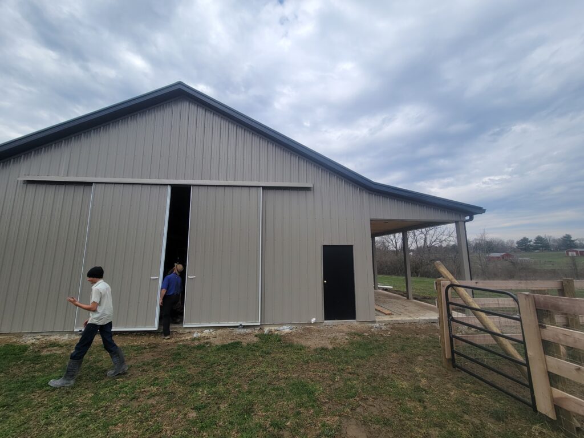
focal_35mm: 13
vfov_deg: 89.9
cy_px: 219
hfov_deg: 106.2
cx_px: 292
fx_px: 219
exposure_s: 1/1350
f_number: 2.2
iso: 50
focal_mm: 2.2
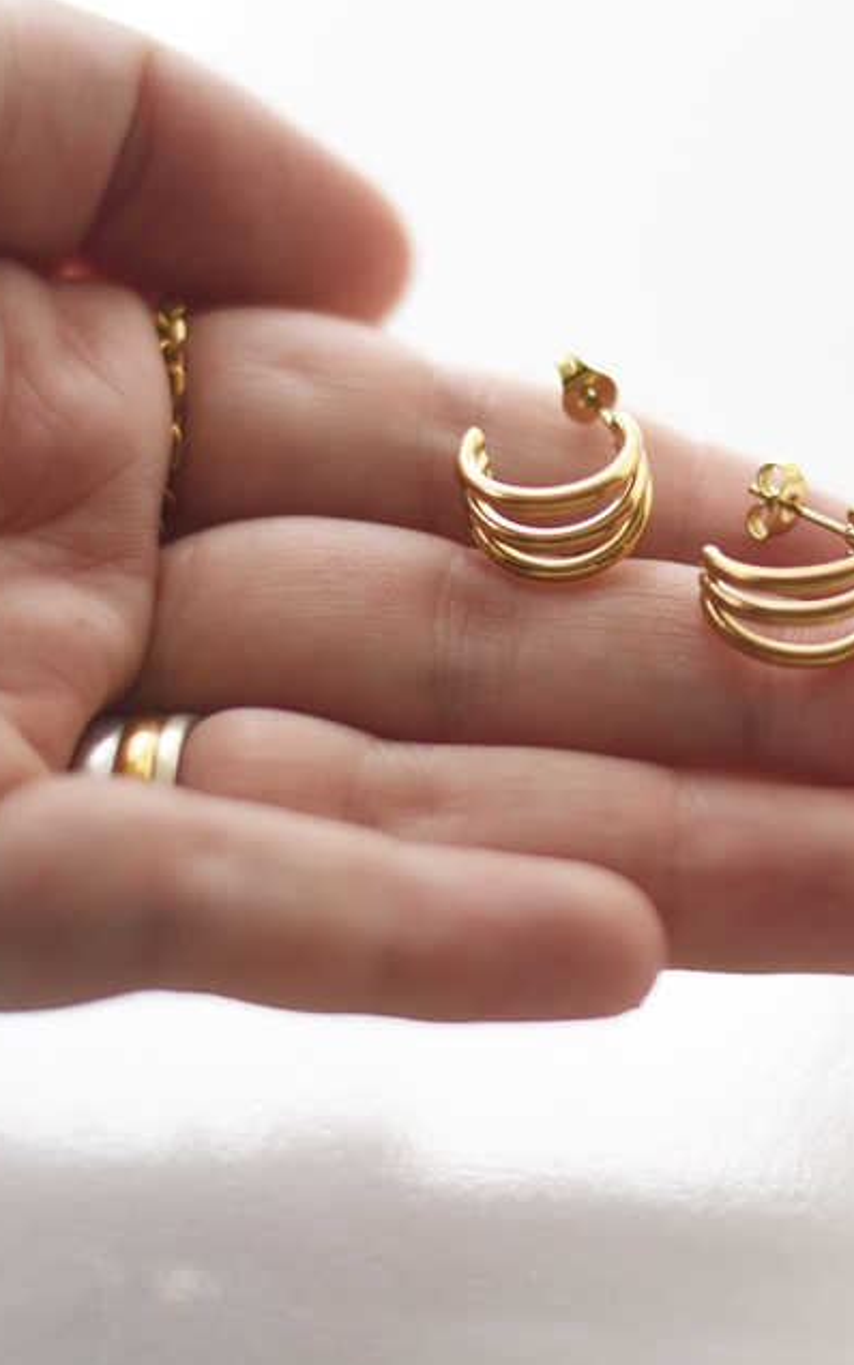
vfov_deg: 16.9
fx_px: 4576
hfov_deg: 10.6
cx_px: 634
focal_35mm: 123
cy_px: 498
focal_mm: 50
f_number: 1.8
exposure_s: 1/8000
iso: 320
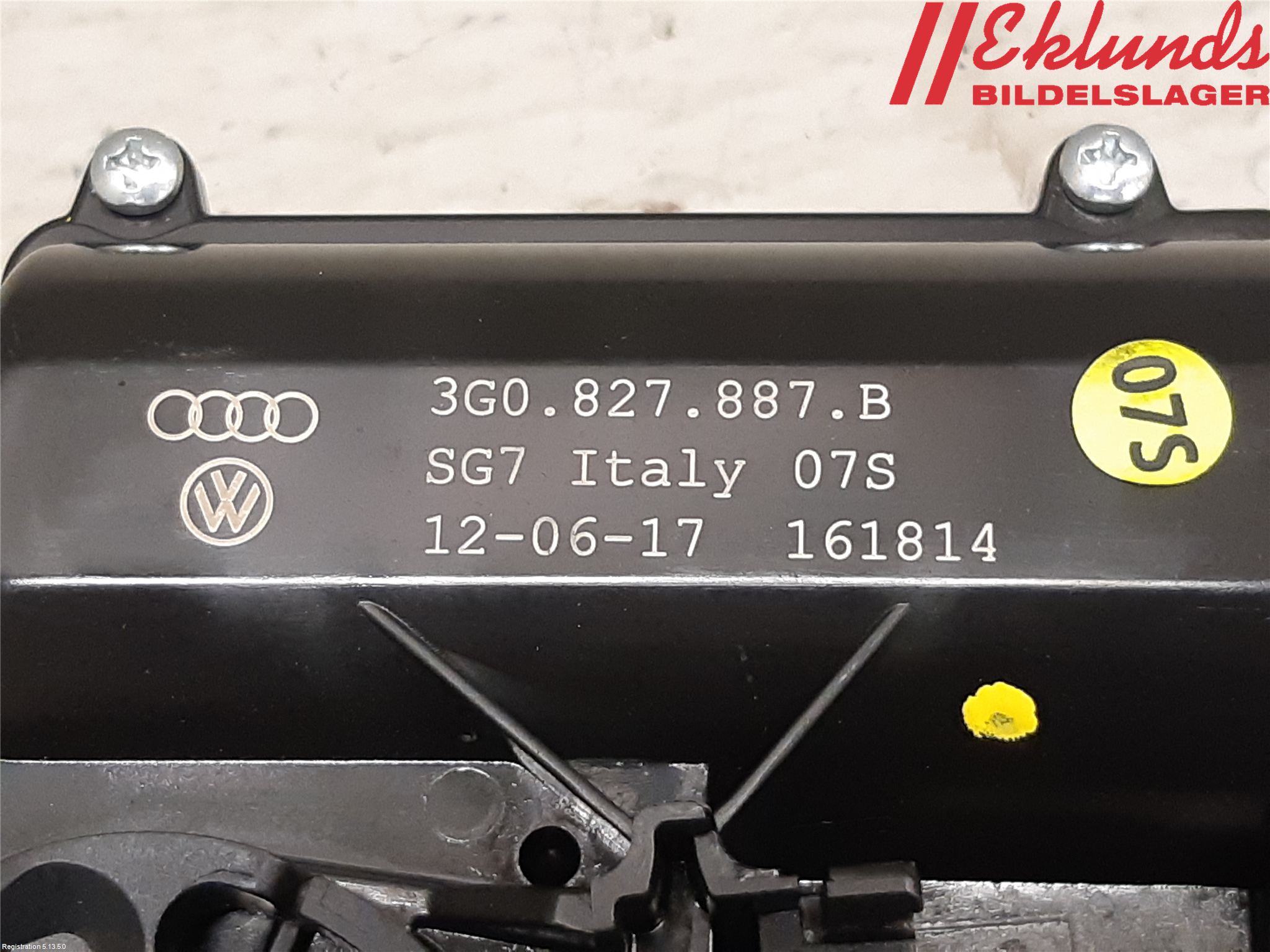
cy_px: 476
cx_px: 635
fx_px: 954
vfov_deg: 53.1
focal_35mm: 26
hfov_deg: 67.3
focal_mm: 3.93
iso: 250
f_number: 1.7
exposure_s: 1/50
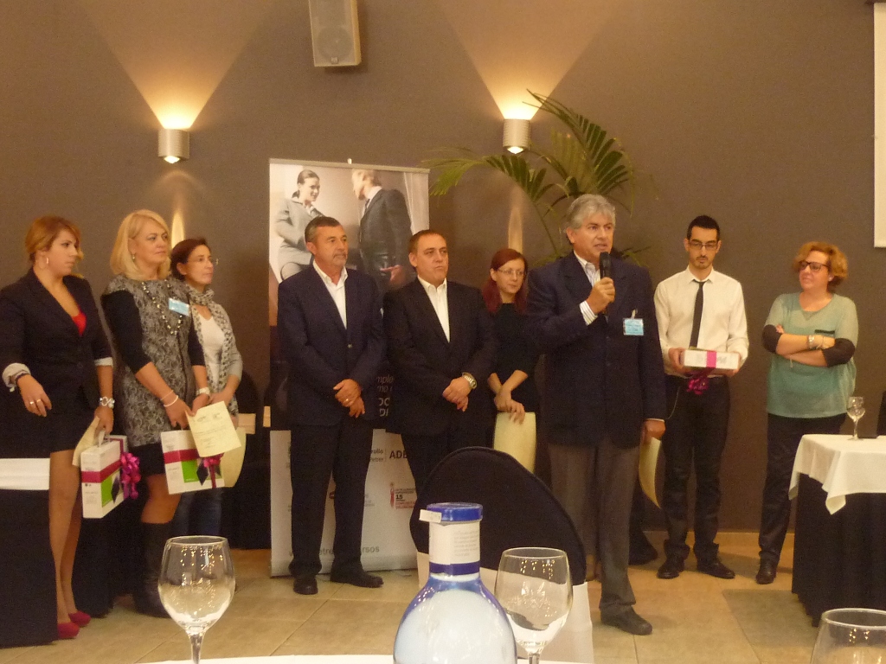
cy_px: 332
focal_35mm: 47
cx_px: 443
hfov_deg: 40.4
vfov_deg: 30.9
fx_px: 1203
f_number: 2.8
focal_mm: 5.5
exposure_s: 1/8
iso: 400
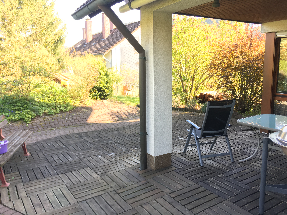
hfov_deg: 61.7
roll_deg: +0.9
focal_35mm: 29
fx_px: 240
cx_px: 144
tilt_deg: -8.4
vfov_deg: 48.2
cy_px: 108
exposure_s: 1/100
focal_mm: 4.15
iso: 40
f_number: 2.2
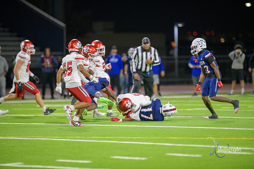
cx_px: 127
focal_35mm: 300
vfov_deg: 4.6
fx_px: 2117
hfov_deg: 6.9
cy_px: 84
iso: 1250
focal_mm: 300
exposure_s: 1/250
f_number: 2.8
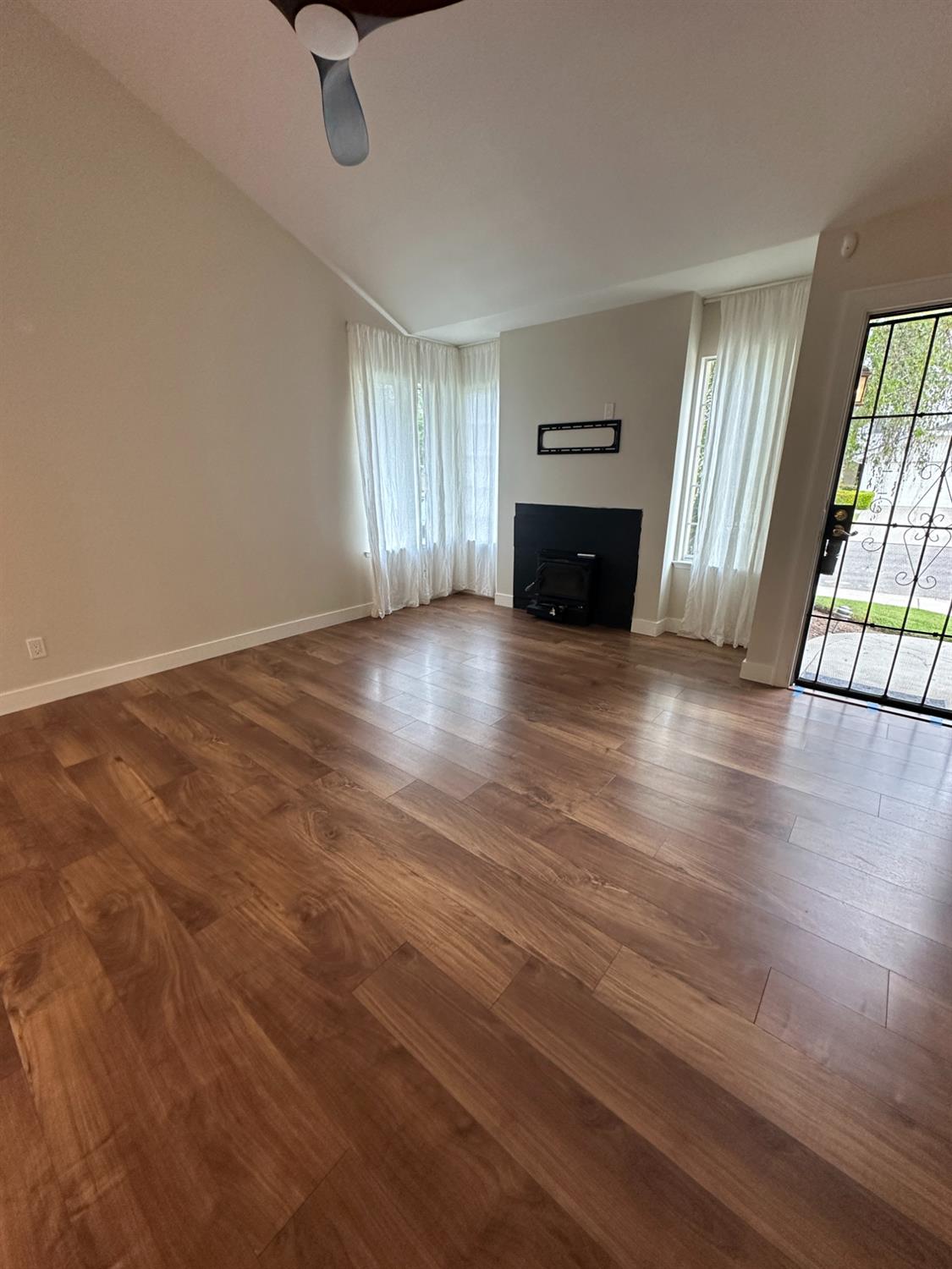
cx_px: 476
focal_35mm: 14
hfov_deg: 85.7
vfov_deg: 102.1
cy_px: 634
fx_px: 513
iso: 250
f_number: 2.2
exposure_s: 1/120
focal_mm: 2.22
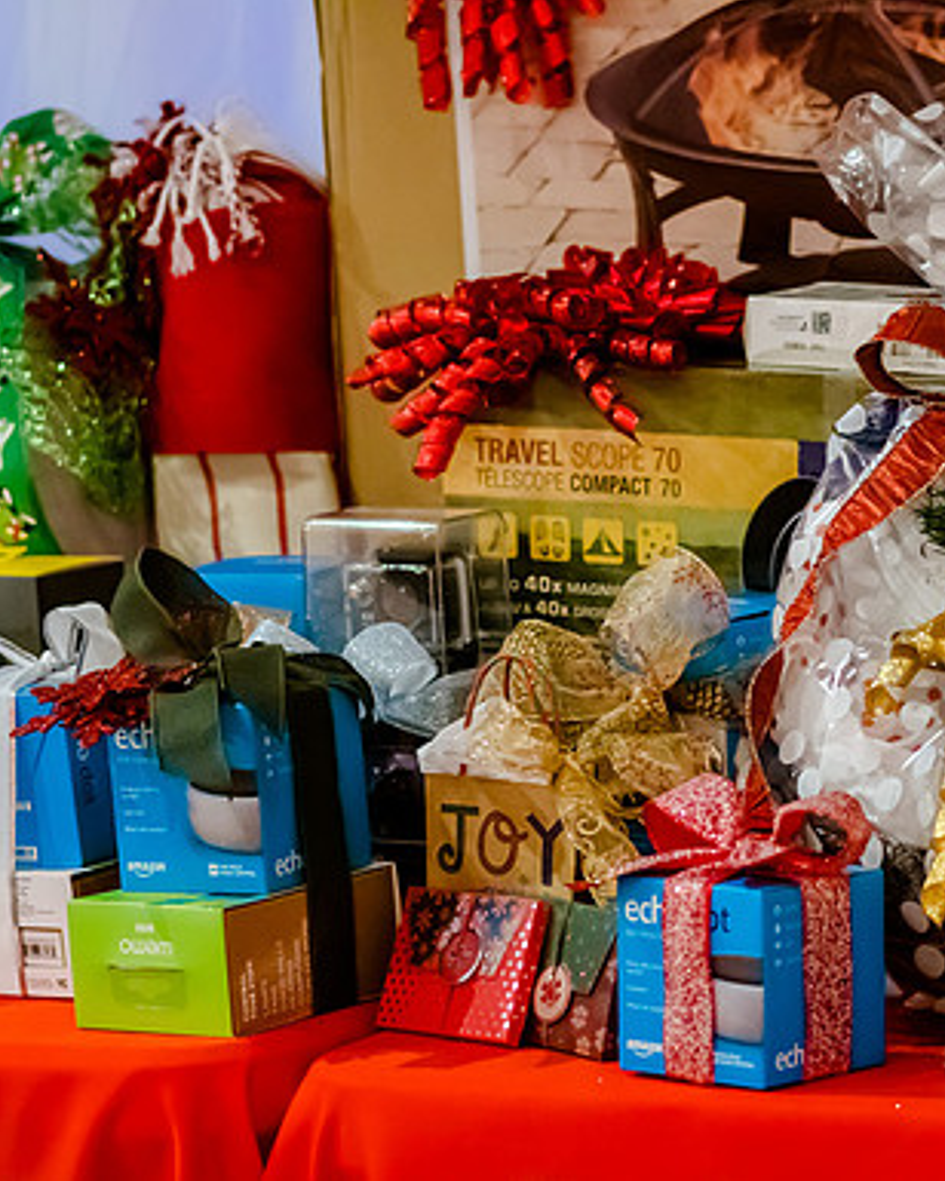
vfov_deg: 8.7
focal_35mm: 223
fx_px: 7796
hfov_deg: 6.9
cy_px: 590
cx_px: 632
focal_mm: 105
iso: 4000
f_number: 2.8
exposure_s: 1/100
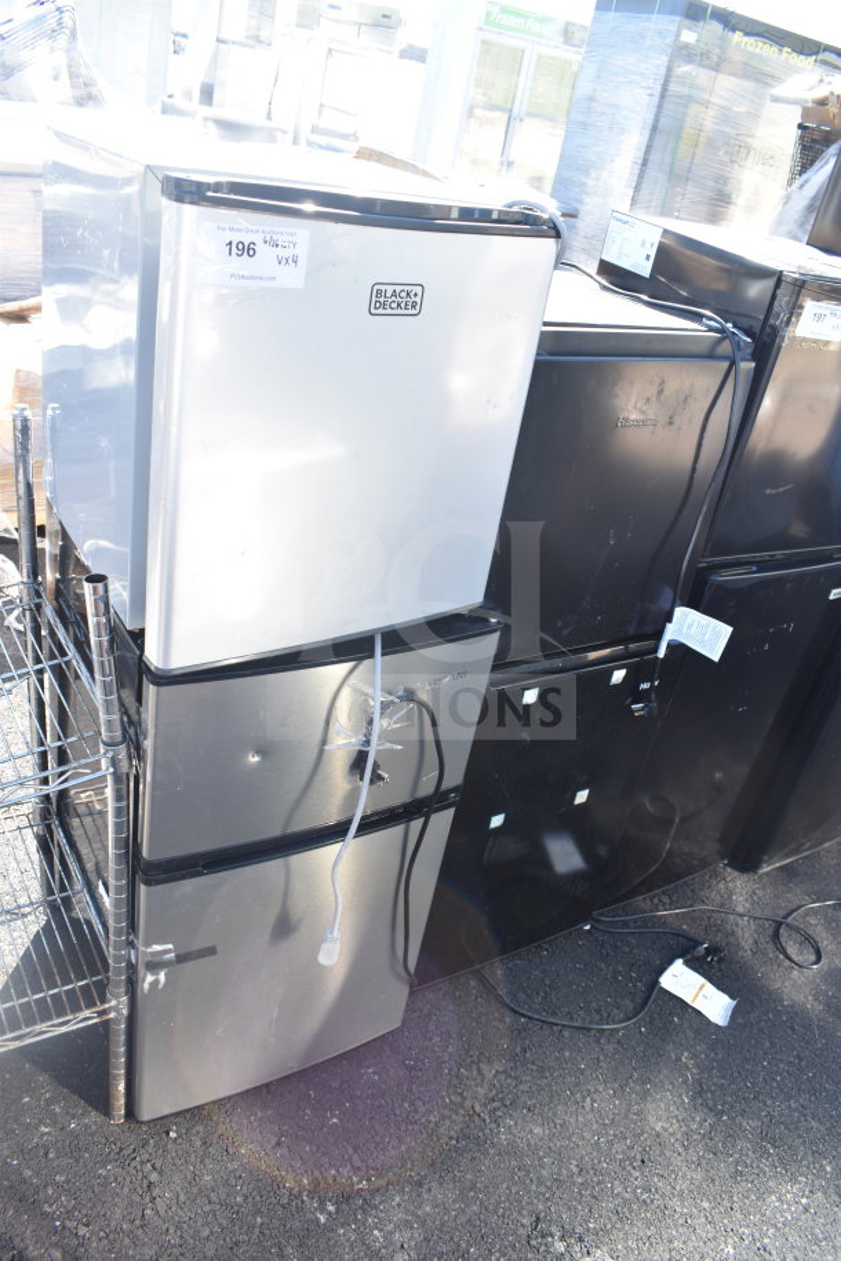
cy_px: 630
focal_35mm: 27
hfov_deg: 47.9
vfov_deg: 67.4
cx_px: 420
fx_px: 946
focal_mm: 18
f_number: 5
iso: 200
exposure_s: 1/125
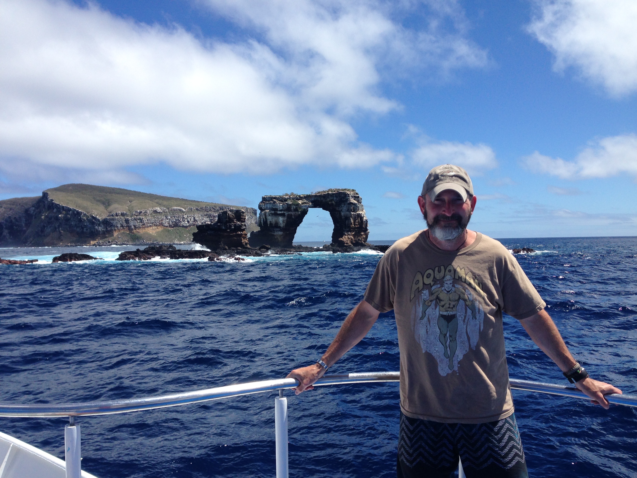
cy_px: 239
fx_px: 607
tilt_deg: +2.5
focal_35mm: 33
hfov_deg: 55.4
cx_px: 318
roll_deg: -0.1
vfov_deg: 42.9
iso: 50
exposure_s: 1/2088
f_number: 2.4
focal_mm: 4.12
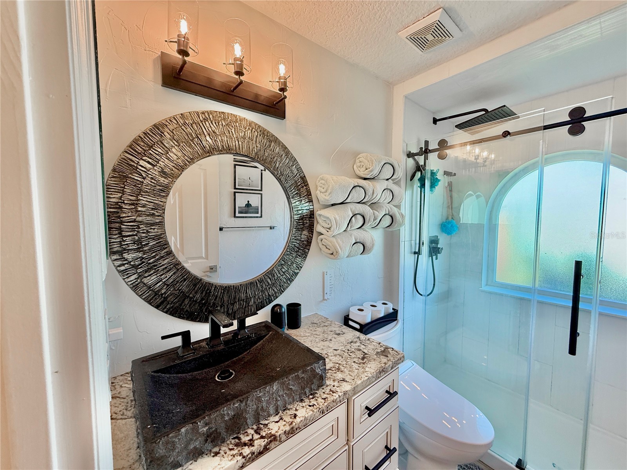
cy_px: 235
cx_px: 314
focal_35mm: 14
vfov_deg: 85.7
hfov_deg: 102.1
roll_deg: +0.5
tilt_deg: -3.3
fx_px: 254
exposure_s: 1/120
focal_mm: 2.22
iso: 125
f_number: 2.2
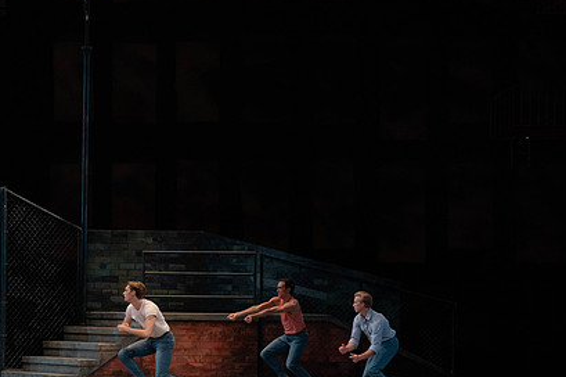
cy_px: 227
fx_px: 2231
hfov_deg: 14.5
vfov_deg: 9.6
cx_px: 223
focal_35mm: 142
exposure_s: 1/400
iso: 3200
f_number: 4.5
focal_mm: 100
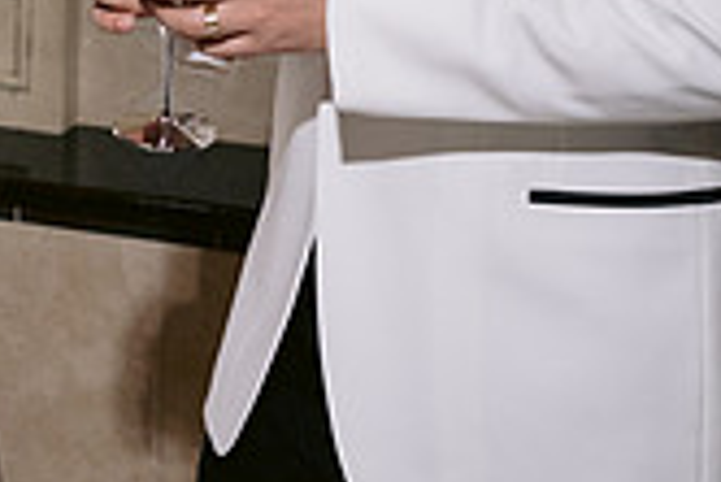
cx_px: -93
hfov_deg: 15.1
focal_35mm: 132
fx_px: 2646
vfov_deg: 10.1
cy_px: -230
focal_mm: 35
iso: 800
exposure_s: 1/160
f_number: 4
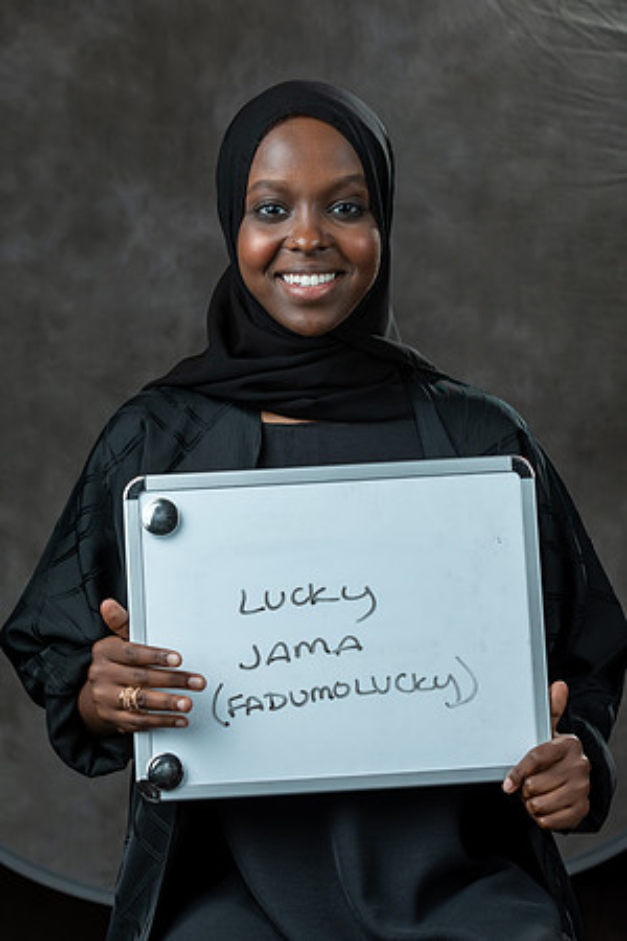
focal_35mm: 105
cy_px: 470
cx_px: 314
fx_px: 2743
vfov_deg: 19.5
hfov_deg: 13.0
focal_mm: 70
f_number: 6.3
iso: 400
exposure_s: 1/250
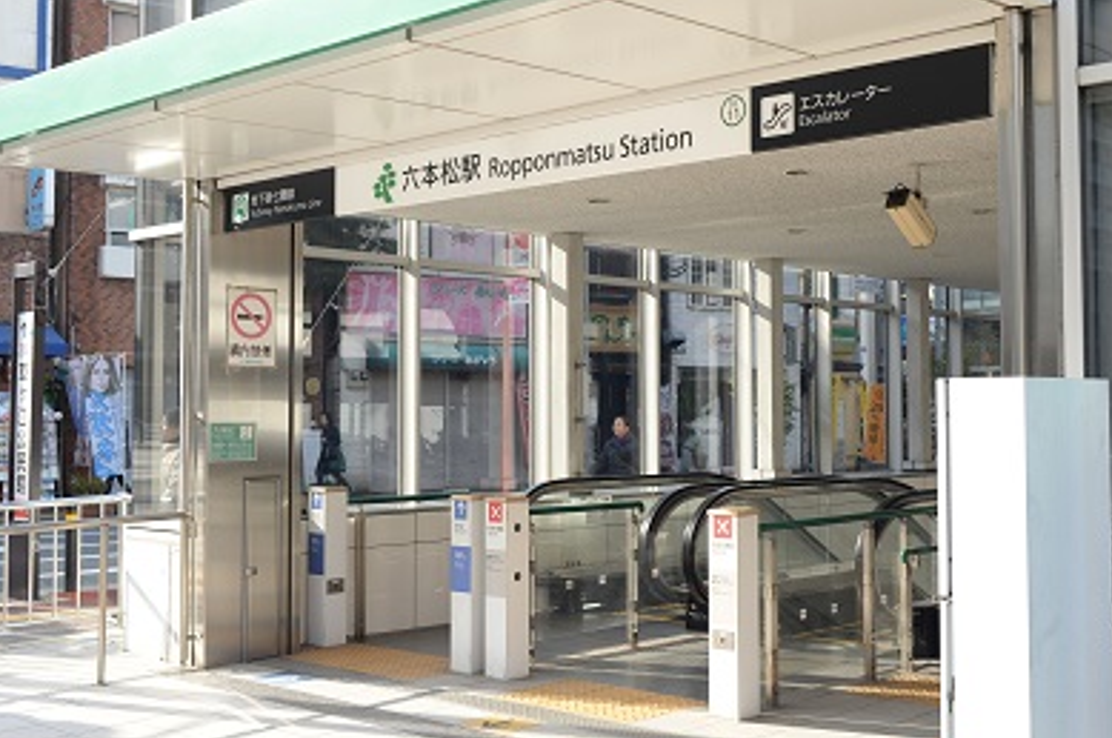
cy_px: 352
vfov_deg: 29.8
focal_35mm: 45
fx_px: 1388
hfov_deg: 43.5
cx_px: 643
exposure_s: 1/125
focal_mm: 35
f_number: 8
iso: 200
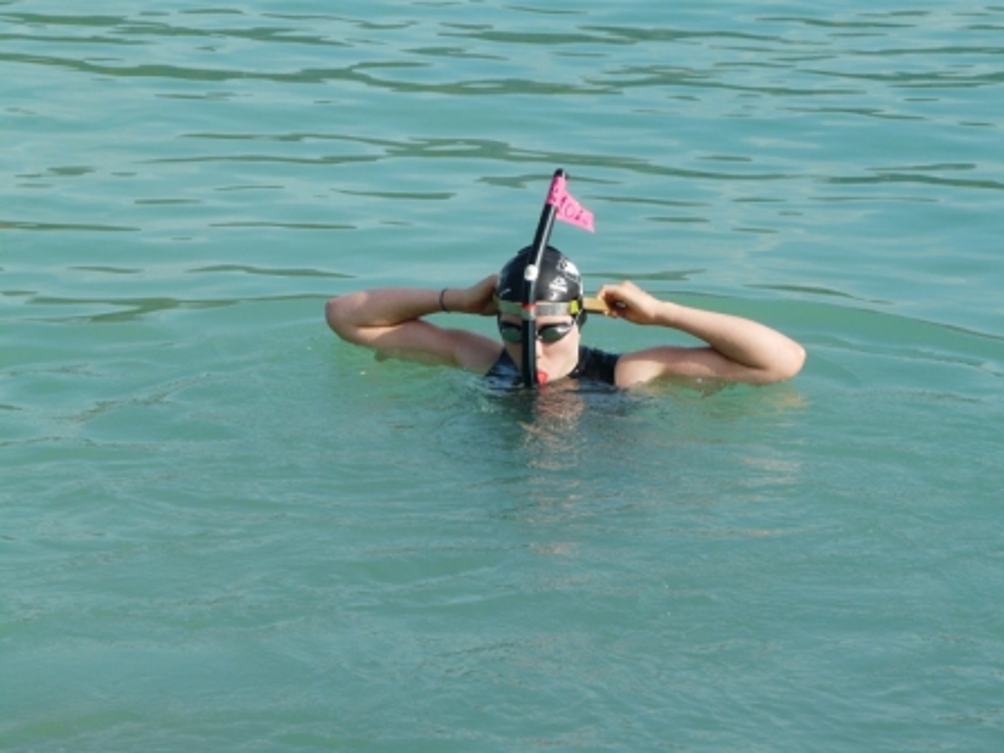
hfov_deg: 10.4
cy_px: 376
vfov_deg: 7.8
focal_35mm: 190
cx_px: 502
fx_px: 5511
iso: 100
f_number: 5.6
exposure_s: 1/320
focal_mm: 31.3
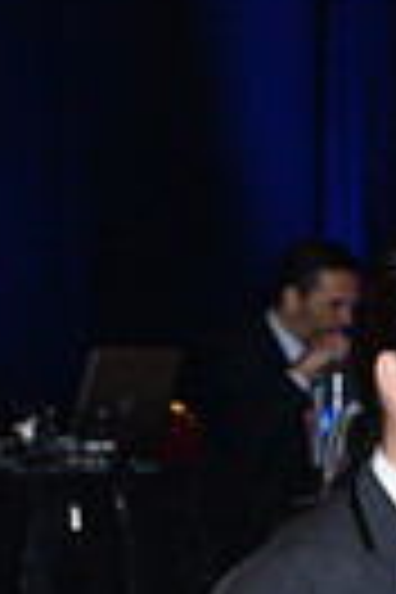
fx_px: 6237
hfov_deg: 3.6
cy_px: 950
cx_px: 826
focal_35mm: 378
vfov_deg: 5.4
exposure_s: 1/200
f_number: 4.5
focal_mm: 86
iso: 1250
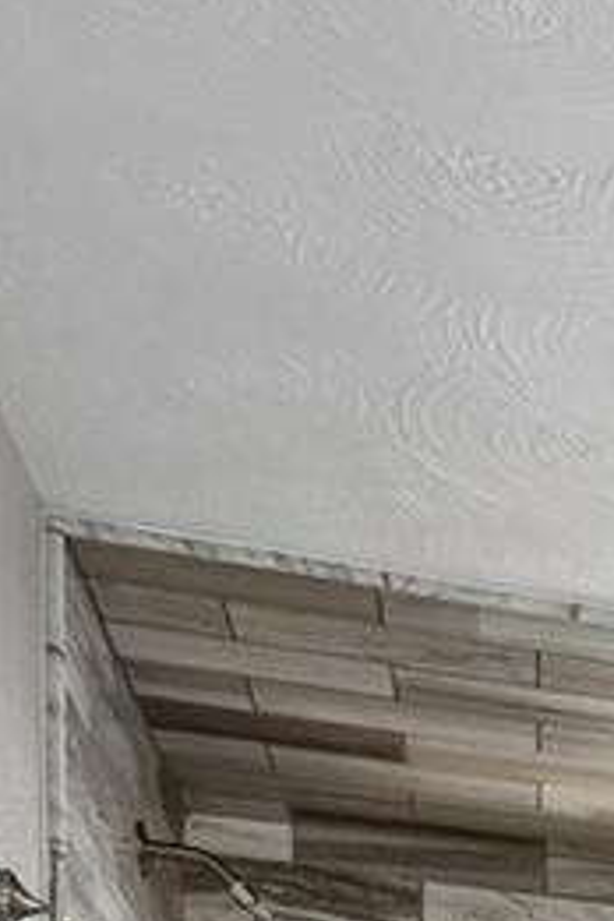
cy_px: 1778
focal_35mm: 92
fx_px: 2353
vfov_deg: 17.1
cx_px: 1493
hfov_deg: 11.9
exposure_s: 1/50
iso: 400
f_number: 10
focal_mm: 15
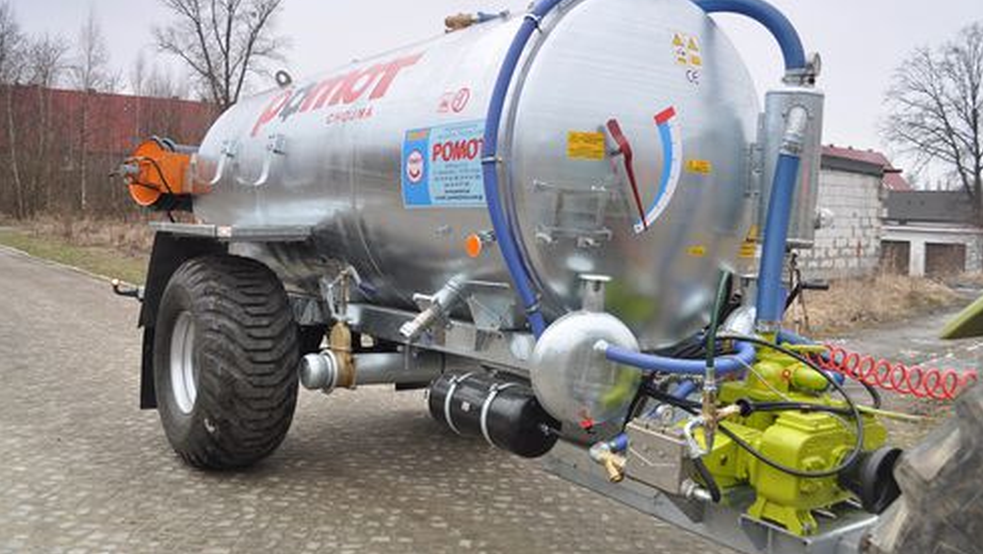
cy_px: 237
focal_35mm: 32
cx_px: 498
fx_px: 834
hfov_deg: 61.0
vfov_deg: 36.6
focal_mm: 20
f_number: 5.6
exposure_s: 1/125
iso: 200
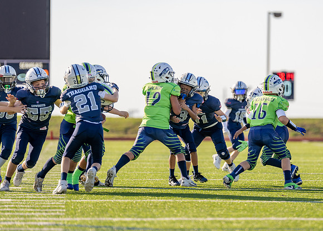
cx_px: 222
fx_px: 2478
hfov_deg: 7.5
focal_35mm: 270
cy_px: 118
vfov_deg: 5.3
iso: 100
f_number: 2.8
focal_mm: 200
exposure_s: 1/1250
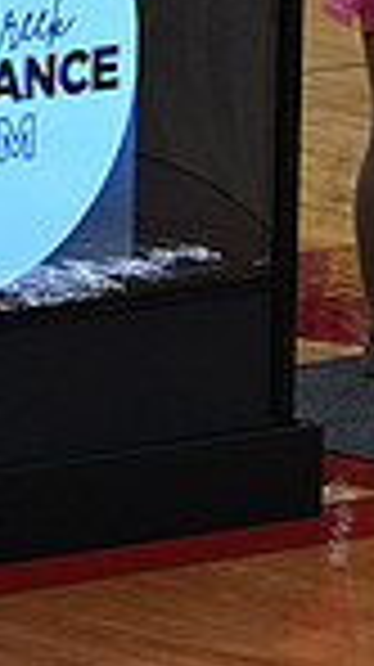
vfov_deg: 2.6
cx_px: 1122
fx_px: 14561
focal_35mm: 824
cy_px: -29
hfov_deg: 1.5
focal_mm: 200
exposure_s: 1/400
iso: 4000
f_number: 4
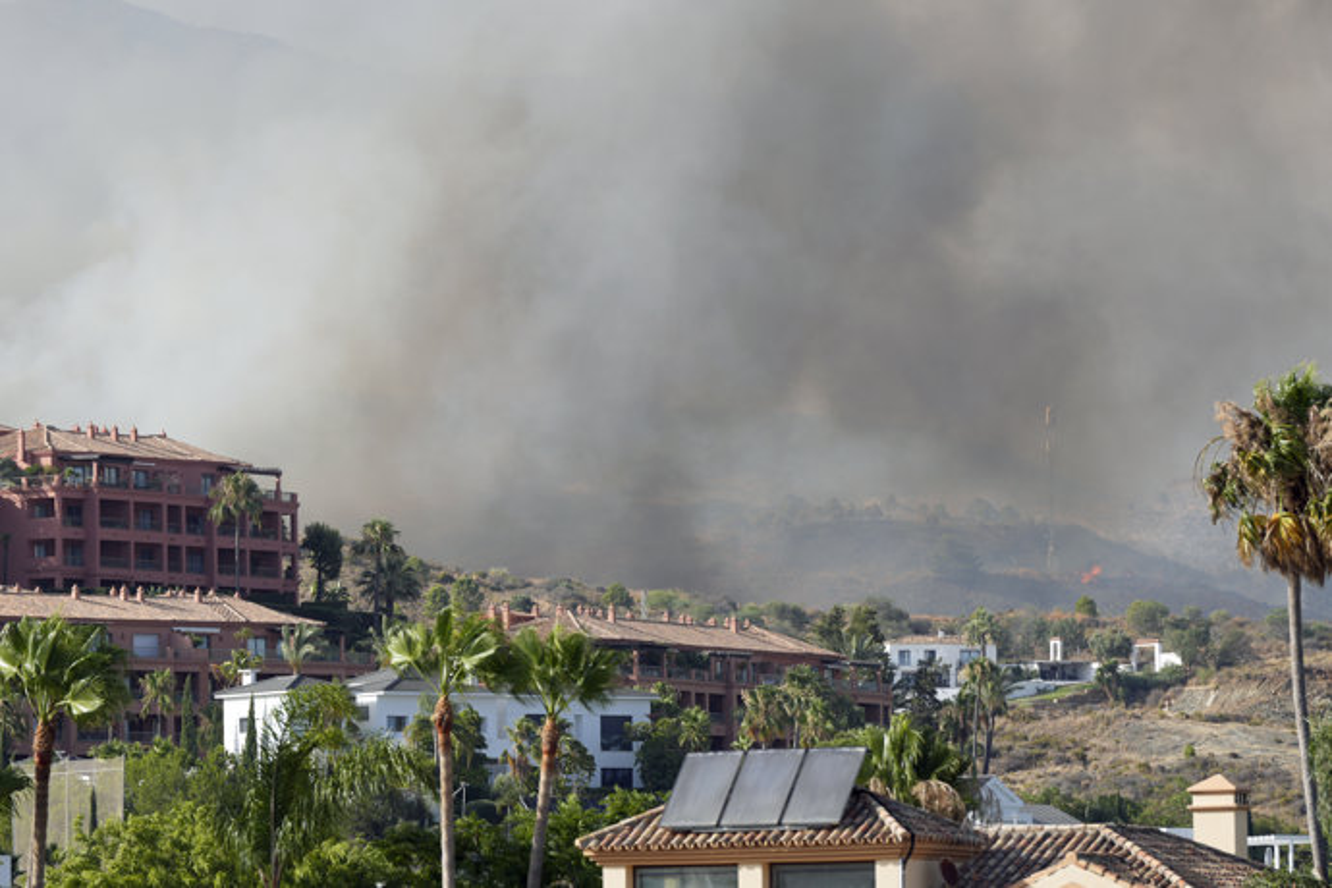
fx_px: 11099
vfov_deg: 4.6
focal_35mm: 300
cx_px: 666
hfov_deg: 6.9
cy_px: 444
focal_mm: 200
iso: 160
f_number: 4
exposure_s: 1/1000
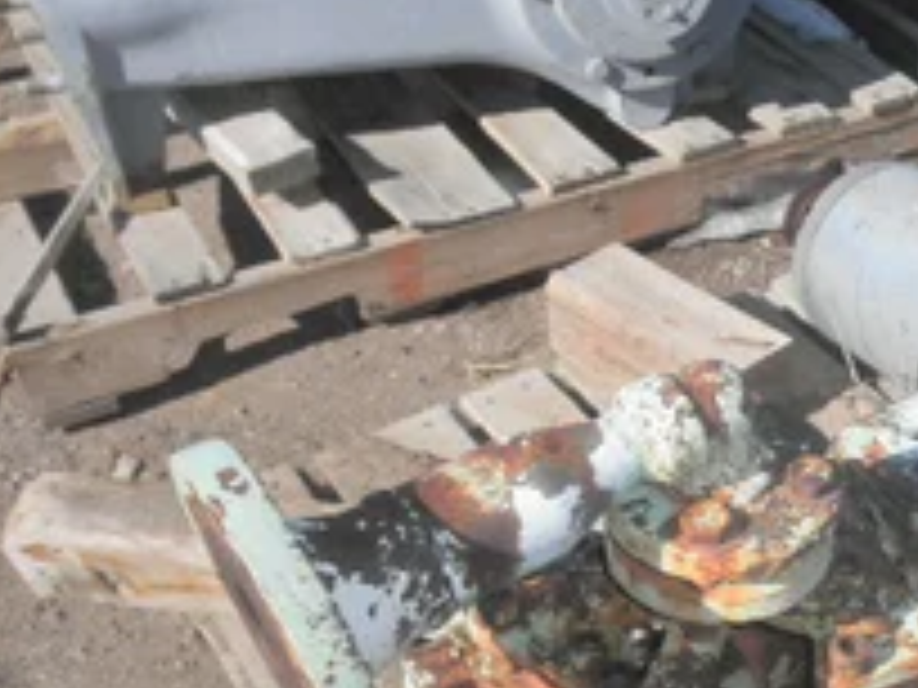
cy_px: 652
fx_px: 1459
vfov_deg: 25.5
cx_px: 837
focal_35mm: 55
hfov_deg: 33.0
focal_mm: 5
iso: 64
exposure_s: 1/160
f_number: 8.5
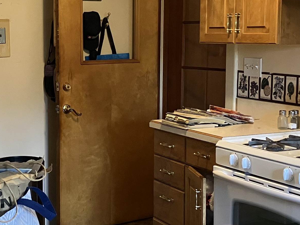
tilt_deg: -4.7
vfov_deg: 20.2
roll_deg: -0.3
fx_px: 633
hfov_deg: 26.3
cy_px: 108
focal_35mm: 73
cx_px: 67
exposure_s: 1/60
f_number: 1.8
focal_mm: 3.99
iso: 320
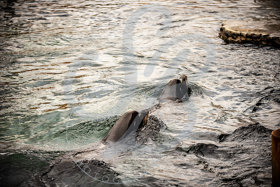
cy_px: 94
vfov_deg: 10.2
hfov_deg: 15.2
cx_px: 140
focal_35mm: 135
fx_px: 1050
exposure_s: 1/400
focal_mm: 135
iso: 100
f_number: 2.8
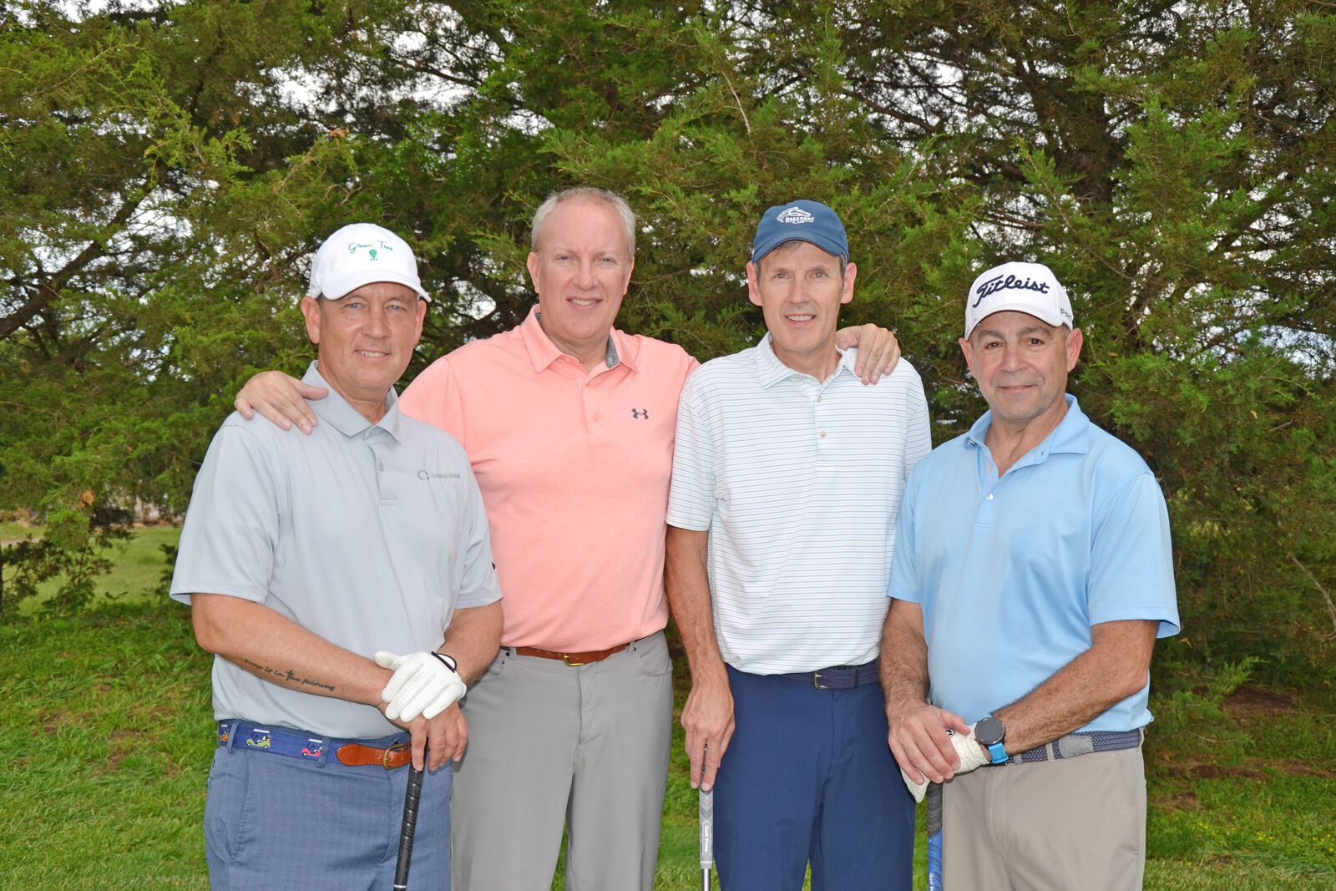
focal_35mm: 52
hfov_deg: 37.8
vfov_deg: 25.8
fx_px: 1948
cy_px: 446
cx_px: 668
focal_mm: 35
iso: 100
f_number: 6.3
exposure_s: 1/200
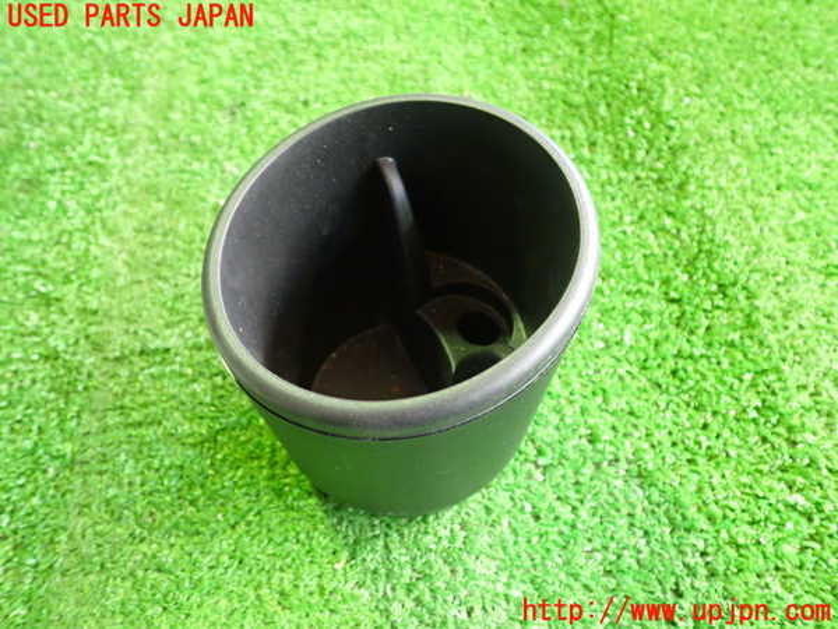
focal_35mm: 30
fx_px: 726
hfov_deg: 60.0
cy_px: 314
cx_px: 419
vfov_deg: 46.8
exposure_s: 1/30
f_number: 2.3
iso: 800
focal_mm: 5.4
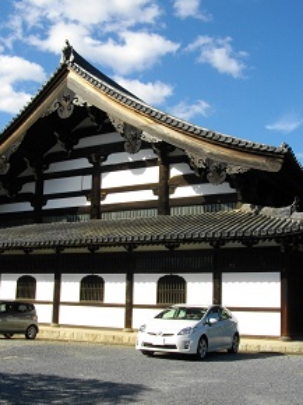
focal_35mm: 43
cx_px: 161
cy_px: 202
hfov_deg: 33.5
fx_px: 503
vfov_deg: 43.9
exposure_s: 1/400
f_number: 5.5
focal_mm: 5.7
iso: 100
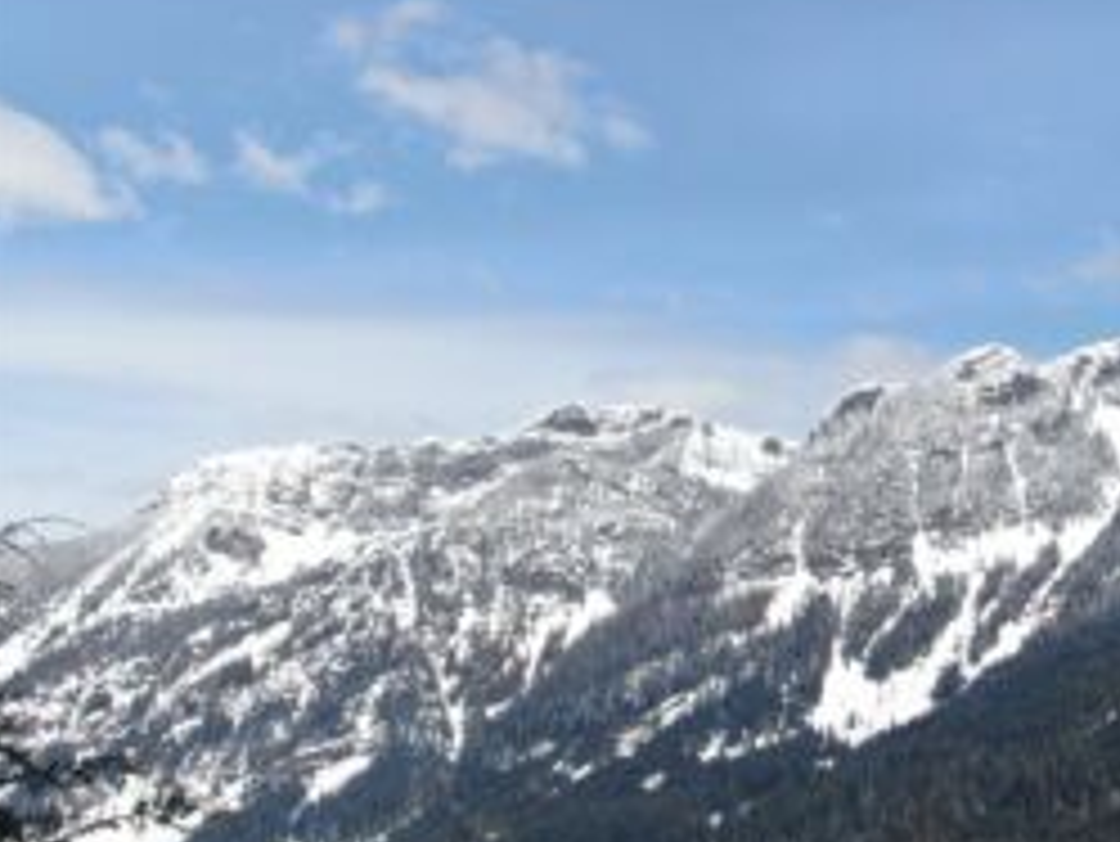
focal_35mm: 77
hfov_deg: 25.0
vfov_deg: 19.2
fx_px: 2493
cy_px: 392
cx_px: 877
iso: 100
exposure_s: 1/800
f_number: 3.8
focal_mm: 8.6
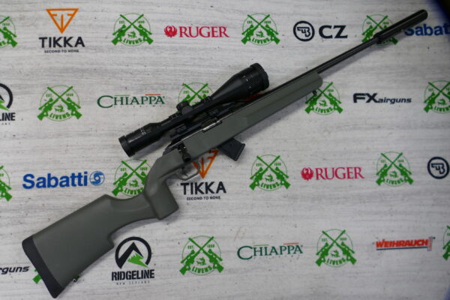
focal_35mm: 25
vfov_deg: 51.3
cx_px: 225
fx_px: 312
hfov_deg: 71.5
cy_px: 150
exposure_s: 1/60
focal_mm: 9.12
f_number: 2.8
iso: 320
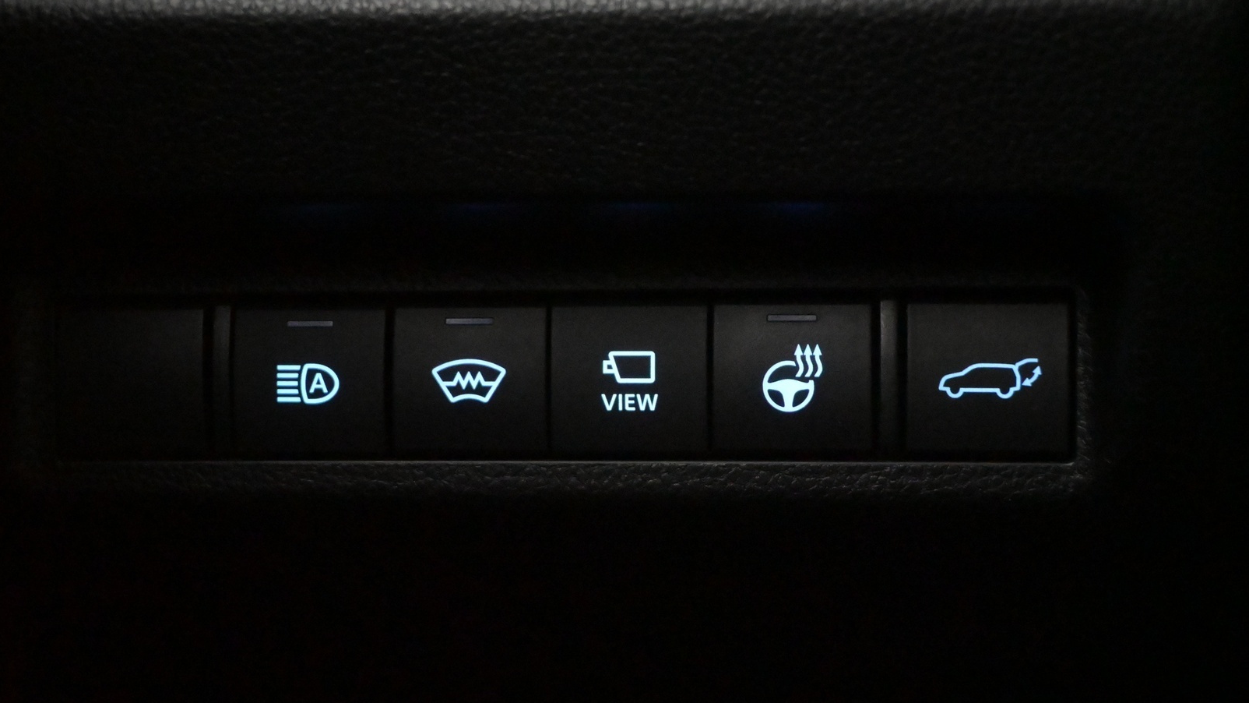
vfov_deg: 21.6
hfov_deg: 37.5
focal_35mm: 56
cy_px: 357
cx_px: 629
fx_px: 1839
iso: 11400
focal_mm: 35
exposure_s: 1/60
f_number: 5.3
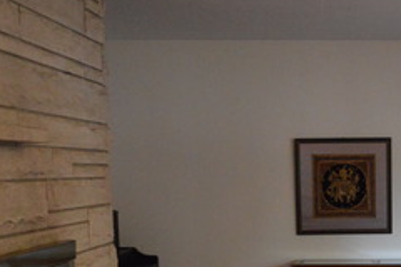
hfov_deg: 26.8
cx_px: 386
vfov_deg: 18.4
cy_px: 277
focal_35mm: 72
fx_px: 802
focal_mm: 18
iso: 3200
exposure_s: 1/100
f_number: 3.5
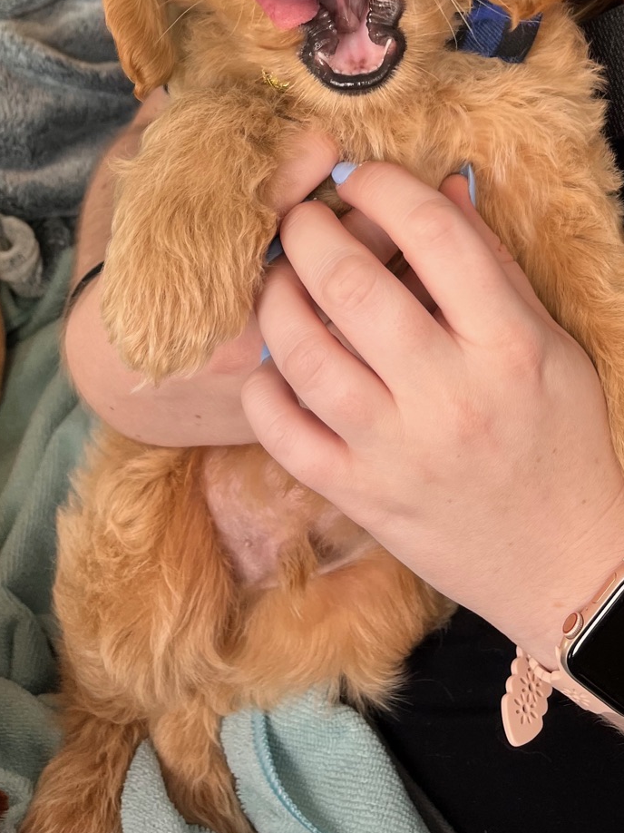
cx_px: 375
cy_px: 59
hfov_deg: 28.5
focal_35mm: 51
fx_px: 1226
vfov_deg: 35.0
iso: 40
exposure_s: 1/121
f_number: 1.6
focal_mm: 5.1
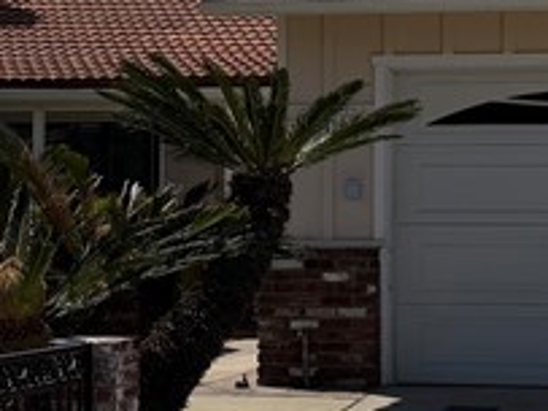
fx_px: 1914
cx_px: 367
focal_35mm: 121
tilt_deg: +2.1
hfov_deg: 16.3
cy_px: 176
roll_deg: -0.1
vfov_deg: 12.2
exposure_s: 1/14286
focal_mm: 6.76
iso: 100
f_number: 1.78
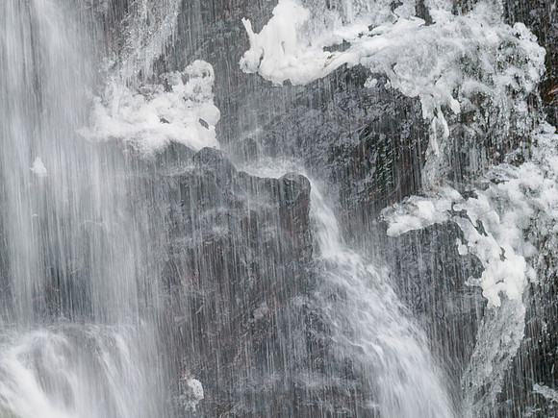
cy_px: 209
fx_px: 9688
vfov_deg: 2.5
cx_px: 279
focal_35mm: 601
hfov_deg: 3.3
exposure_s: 1/50
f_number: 4.5
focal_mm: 300
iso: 400
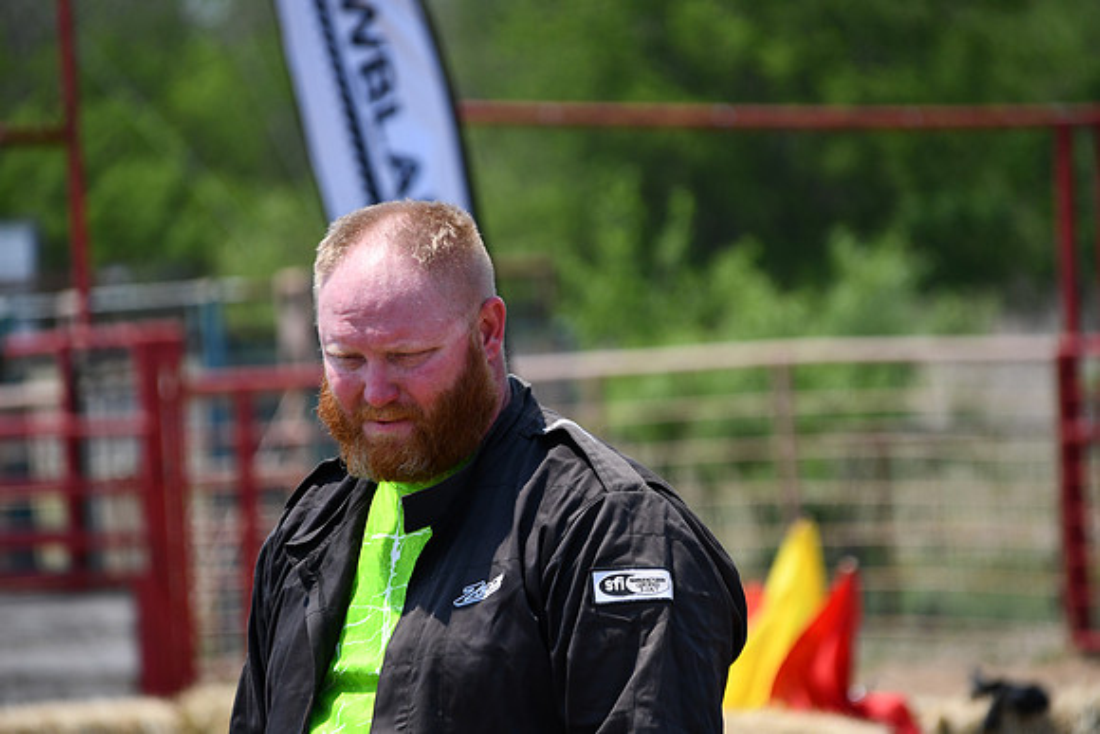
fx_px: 13753
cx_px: 550
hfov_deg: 4.6
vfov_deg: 3.1
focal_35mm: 450
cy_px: 367
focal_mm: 300
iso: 280
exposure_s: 1/1000
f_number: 6.3
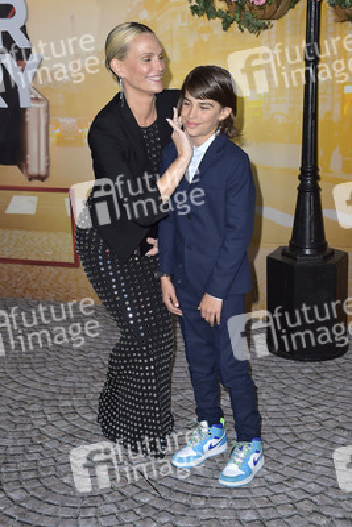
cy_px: 264
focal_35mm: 45
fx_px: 659
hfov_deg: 29.9
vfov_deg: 43.6
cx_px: 176
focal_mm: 45
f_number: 6.3
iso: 320
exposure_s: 1/250
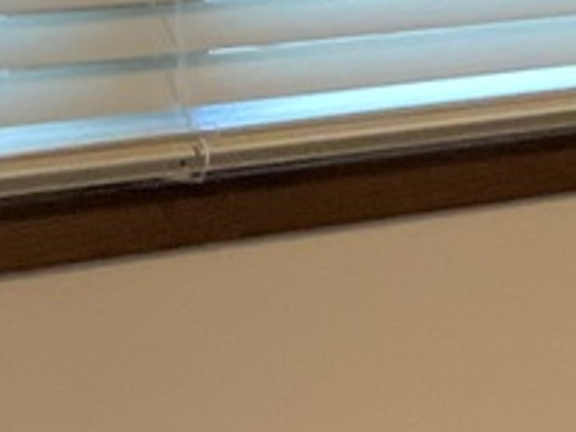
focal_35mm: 205
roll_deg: +1.5
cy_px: 158
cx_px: 1262
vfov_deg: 7.2
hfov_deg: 8.9
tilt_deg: -7.4
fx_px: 3411
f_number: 1.8
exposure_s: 1/60
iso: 100
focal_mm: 3
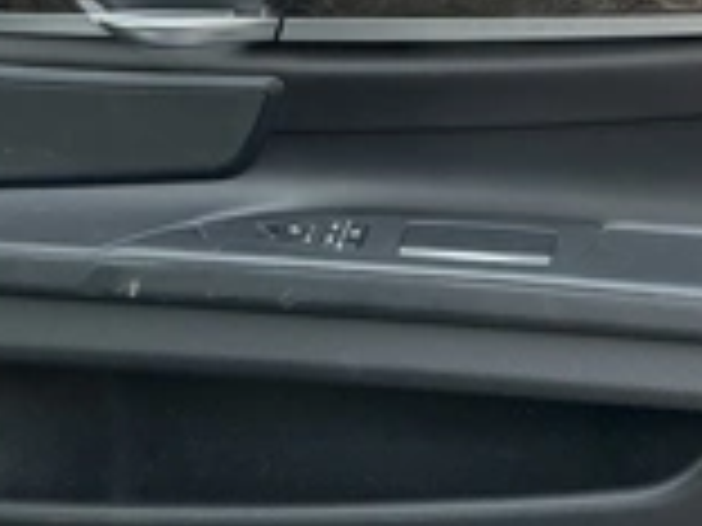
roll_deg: +0.5
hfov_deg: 26.2
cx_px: 616
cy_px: 229
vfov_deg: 20.4
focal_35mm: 72
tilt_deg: -16.5
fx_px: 1460
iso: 20
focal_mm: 3
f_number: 1.8
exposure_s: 1/185
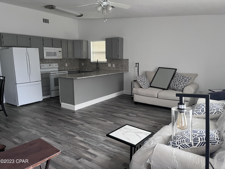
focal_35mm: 26
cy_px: 84
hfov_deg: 67.3
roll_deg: +0.7
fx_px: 169
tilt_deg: -9.2
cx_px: 112
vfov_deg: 53.1
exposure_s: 1/60
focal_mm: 5.1
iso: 250
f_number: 1.6
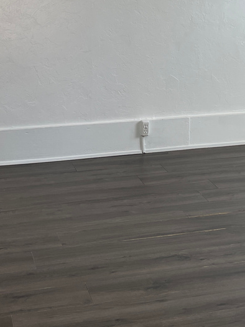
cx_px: 158
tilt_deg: -5.4
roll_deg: +0.4
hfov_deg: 19.3
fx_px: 717
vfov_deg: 24.4
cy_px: -3
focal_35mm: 76
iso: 40
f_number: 1.6
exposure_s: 1/120
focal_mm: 4.2
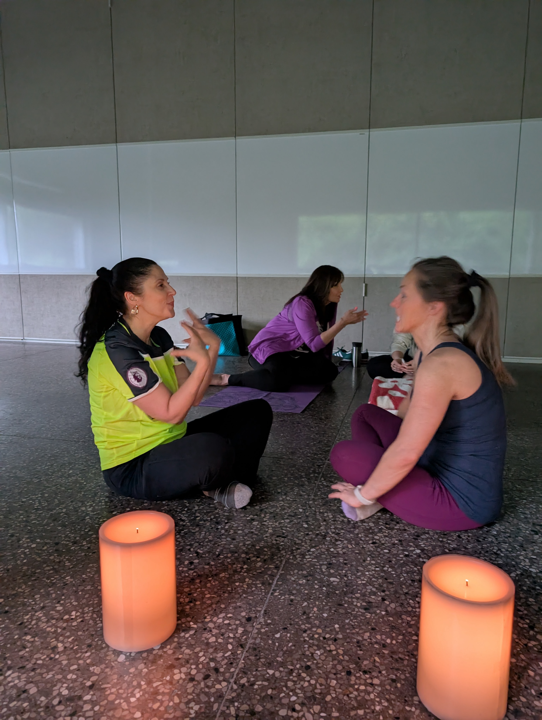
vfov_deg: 71.5
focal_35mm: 24
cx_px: 271
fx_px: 500
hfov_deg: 56.9
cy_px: 360
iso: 384
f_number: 1.68
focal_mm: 6.9
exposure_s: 1/20
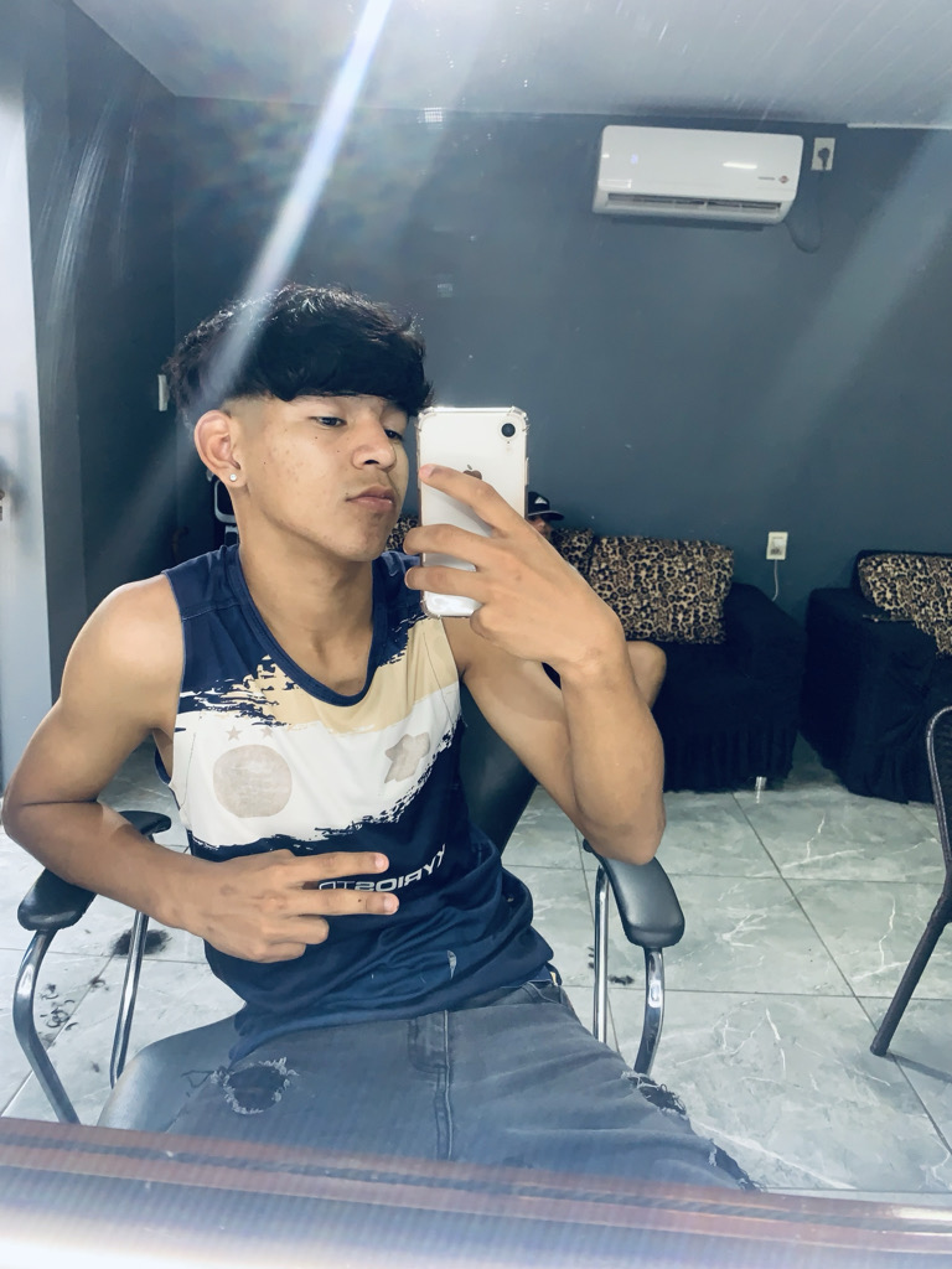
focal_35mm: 26
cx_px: 476
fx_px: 953
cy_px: 634
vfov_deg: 67.3
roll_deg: -3.2
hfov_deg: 53.1
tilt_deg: -6.3
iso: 125
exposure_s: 1/60
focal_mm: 4.25
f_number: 1.8
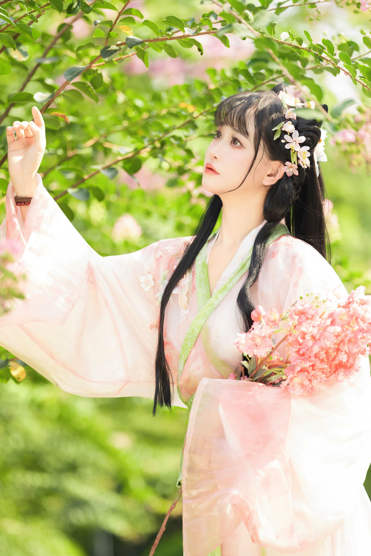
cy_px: 278
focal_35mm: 133
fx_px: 2056
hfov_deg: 10.3
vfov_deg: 15.4
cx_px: 186
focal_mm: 133
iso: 320
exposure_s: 1/400
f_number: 2.8
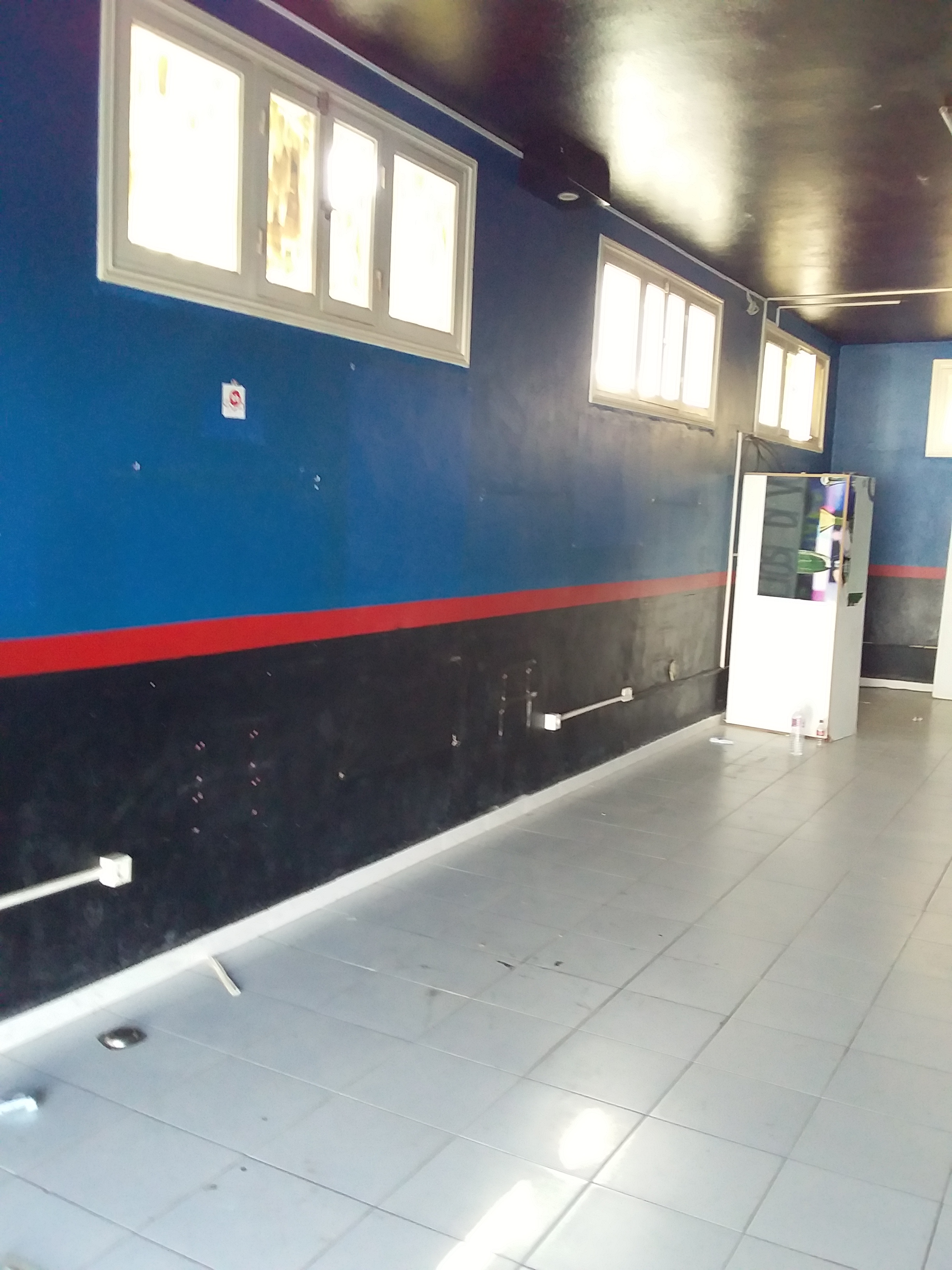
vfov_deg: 58.4
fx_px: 1137
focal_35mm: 31
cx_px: 476
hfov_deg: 45.4
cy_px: 635
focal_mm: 3.3
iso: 160
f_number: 2.2
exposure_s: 1/50
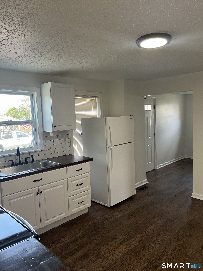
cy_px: 136
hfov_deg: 53.1
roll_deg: +3.0
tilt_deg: -6.4
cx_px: 102
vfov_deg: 67.3
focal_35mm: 26
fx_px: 203
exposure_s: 1/120
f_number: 1.6
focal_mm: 5.1
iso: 125
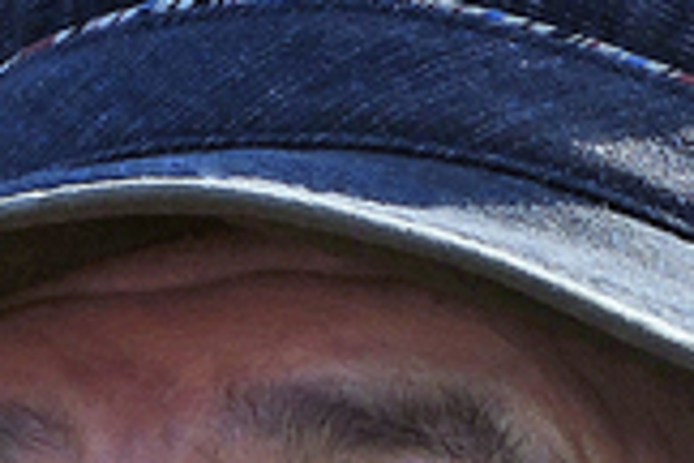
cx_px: 934
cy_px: 467
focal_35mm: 508
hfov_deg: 4.0
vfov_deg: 2.7
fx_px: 9792
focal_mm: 14.1
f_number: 3.2
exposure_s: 1/640
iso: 80
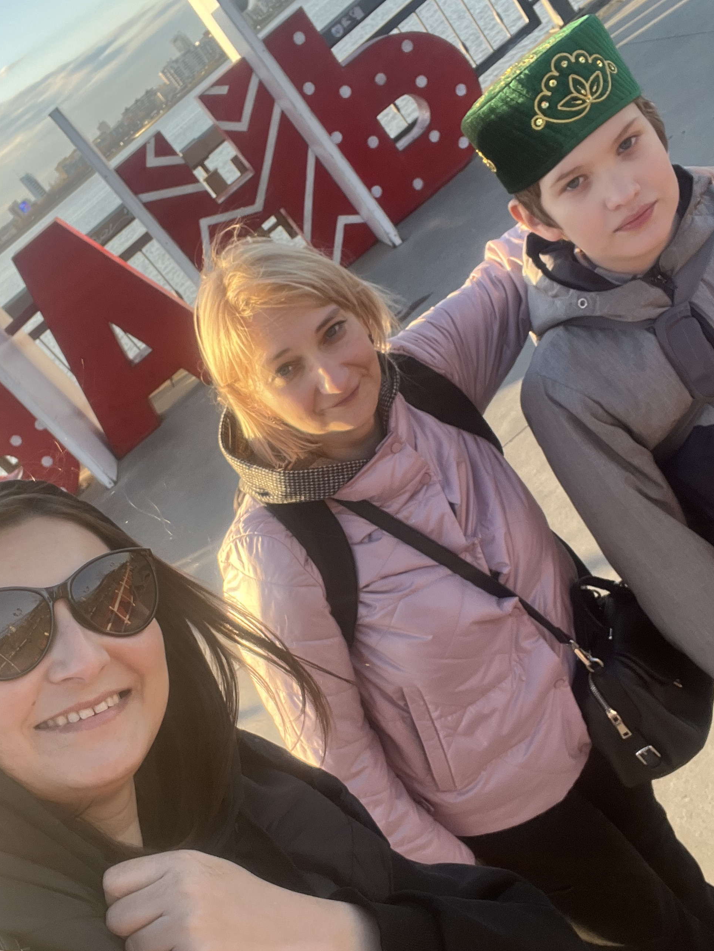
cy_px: 470
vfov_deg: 51.4
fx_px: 990
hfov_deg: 39.6
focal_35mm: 36
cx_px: 331
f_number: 2.2
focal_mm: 2.71
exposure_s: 1/147
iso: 40
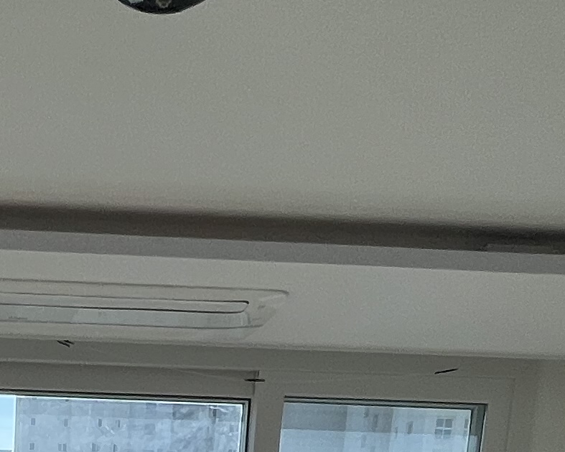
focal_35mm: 65
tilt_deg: -12.2
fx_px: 1087
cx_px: -57
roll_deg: -1.2
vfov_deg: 17.1
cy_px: 909
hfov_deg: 26.8
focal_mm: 1.57
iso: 32
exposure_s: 1/410
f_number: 1.8
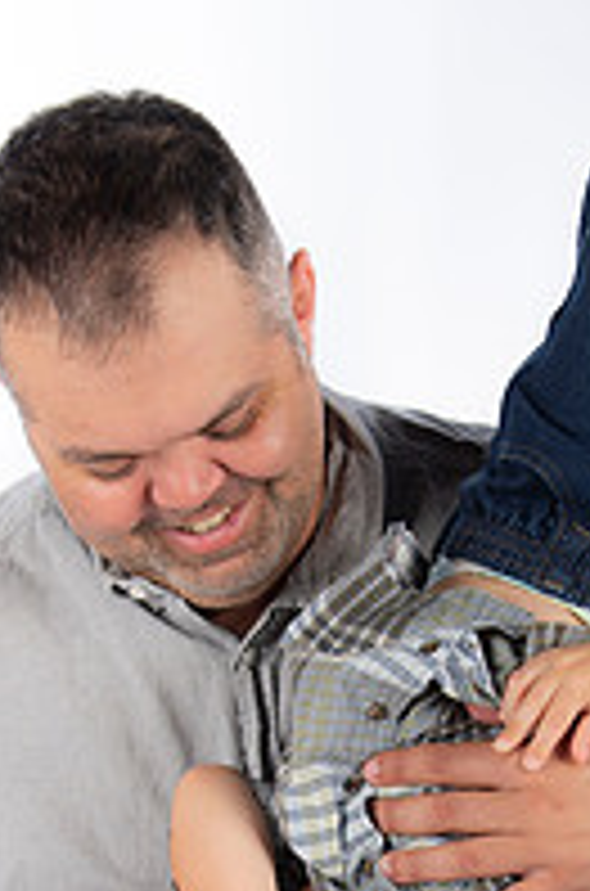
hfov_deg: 14.9
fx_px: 2249
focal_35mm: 91
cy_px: 900
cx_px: 300
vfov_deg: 21.6
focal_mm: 40
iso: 100
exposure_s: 1/200
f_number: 5.6
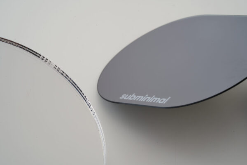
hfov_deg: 22.6
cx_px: 124
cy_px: 82
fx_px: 617
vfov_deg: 15.2
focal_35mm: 90
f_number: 22
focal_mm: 90
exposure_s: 5
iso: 125
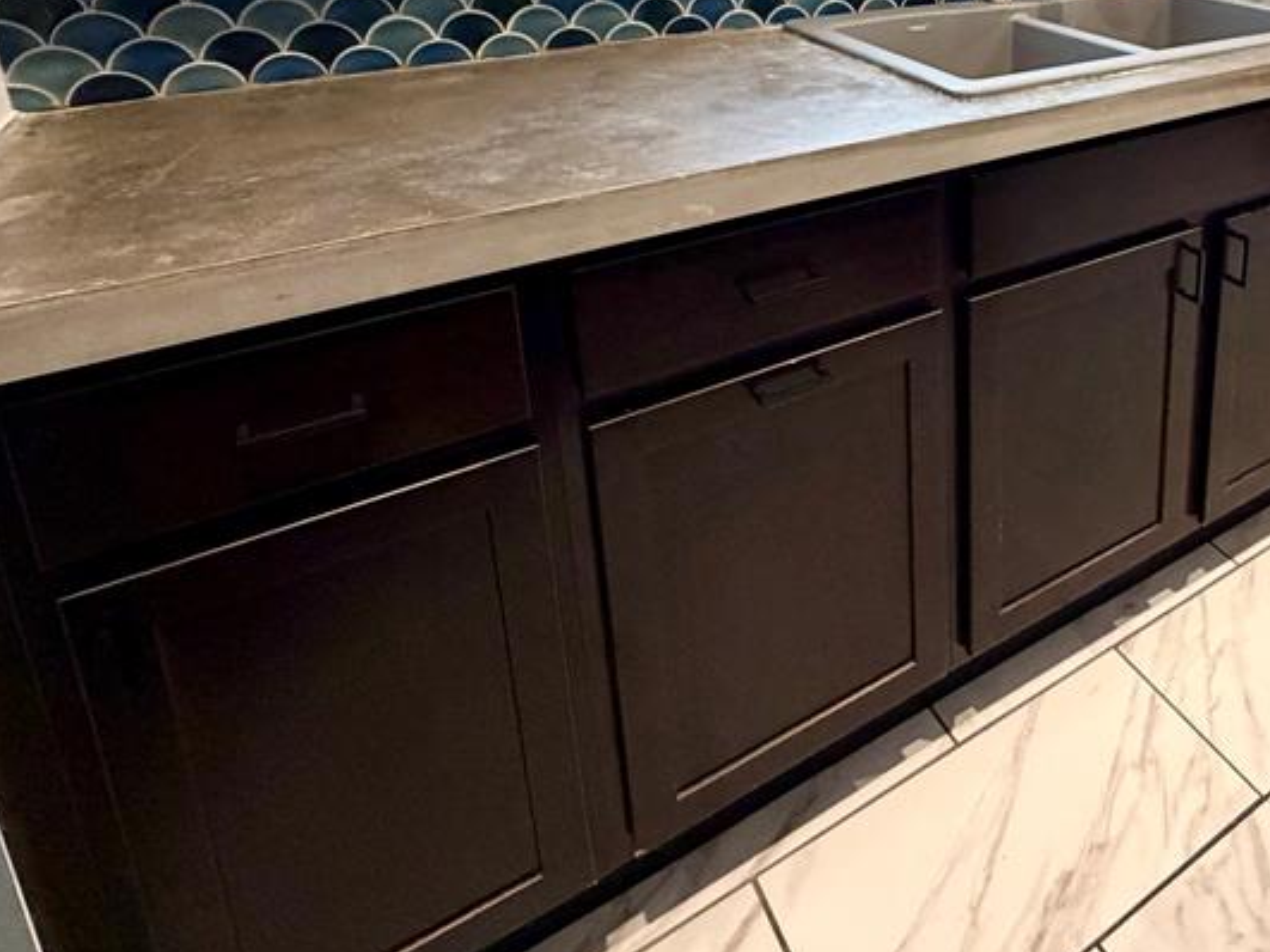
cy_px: 84
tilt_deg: -15.1
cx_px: 1021
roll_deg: -0.1
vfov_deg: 46.1
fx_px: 990
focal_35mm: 27
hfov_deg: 60.0
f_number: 2.2
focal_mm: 2.22
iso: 250
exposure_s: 1/60
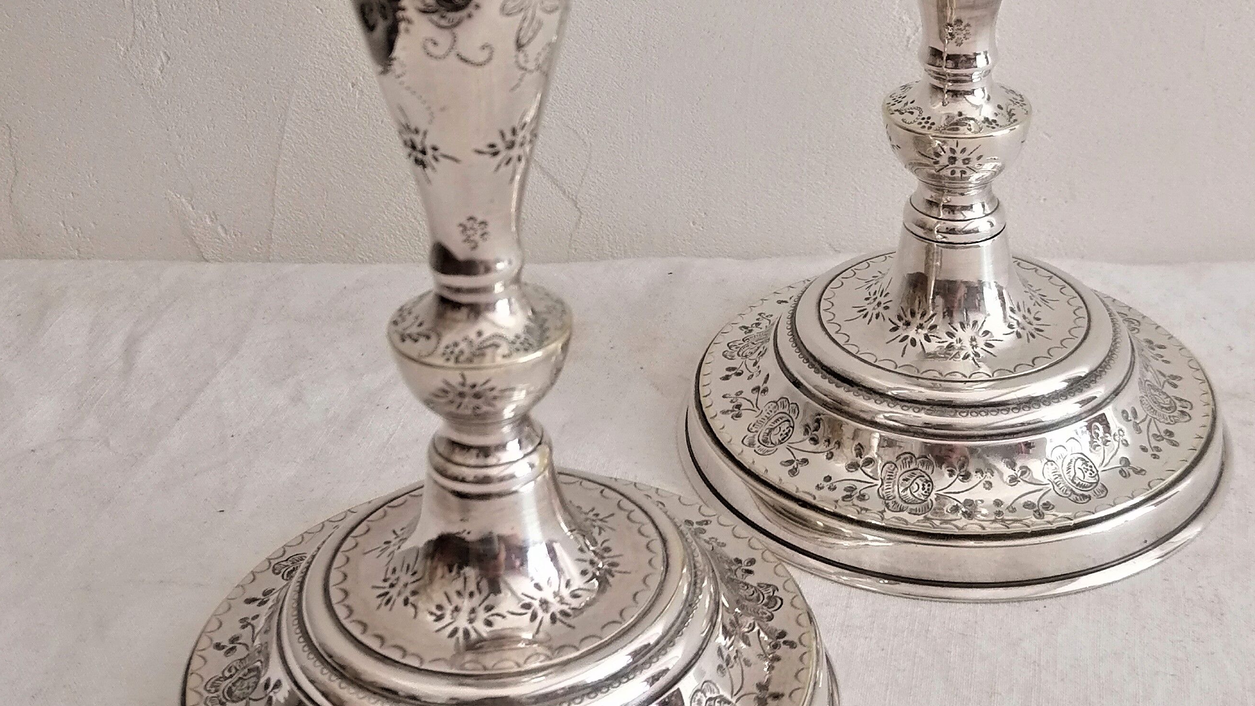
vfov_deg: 20.4
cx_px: 675
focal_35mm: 58
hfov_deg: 36.0
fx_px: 1930
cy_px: 99
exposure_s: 1/33.3
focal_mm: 5.4
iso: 80
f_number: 1.8
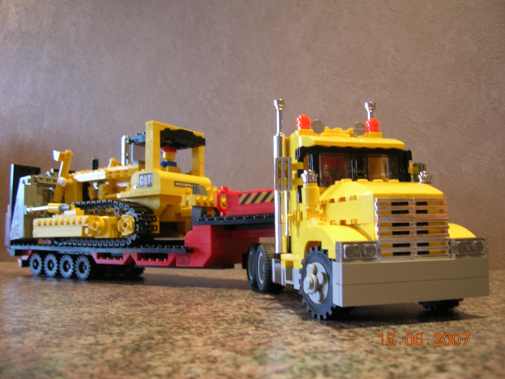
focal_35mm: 34
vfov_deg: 41.8
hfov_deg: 54.0
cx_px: 252
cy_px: 190
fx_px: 496
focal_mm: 5.7
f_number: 2.9
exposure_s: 1/3.2
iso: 51
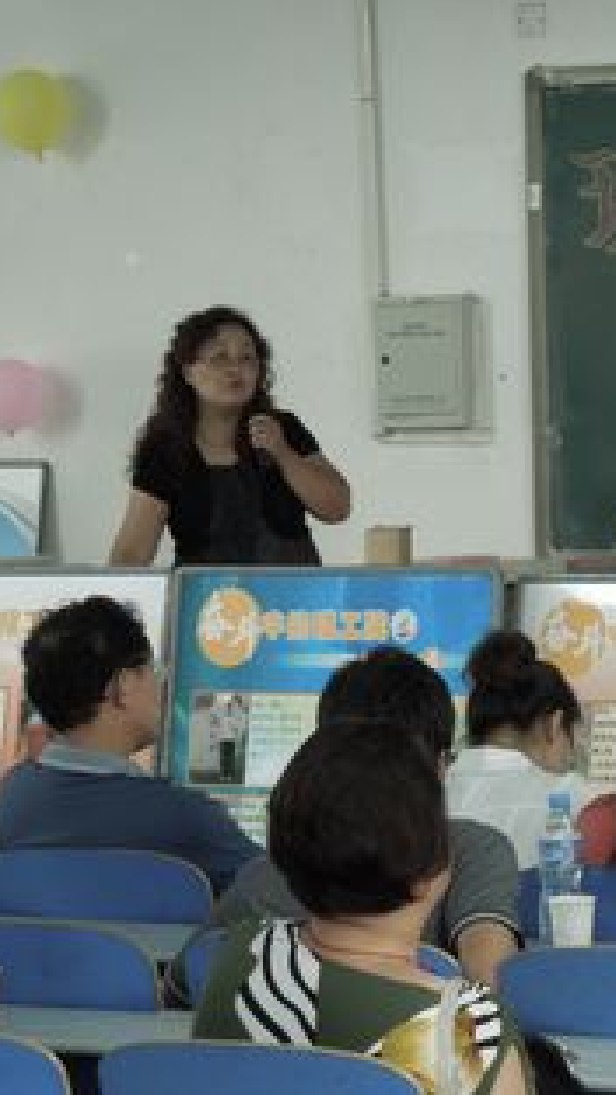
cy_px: 548
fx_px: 5054
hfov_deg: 6.9
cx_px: 665
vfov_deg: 12.4
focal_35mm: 174
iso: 800
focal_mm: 21.5
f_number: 4.8
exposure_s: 1/25
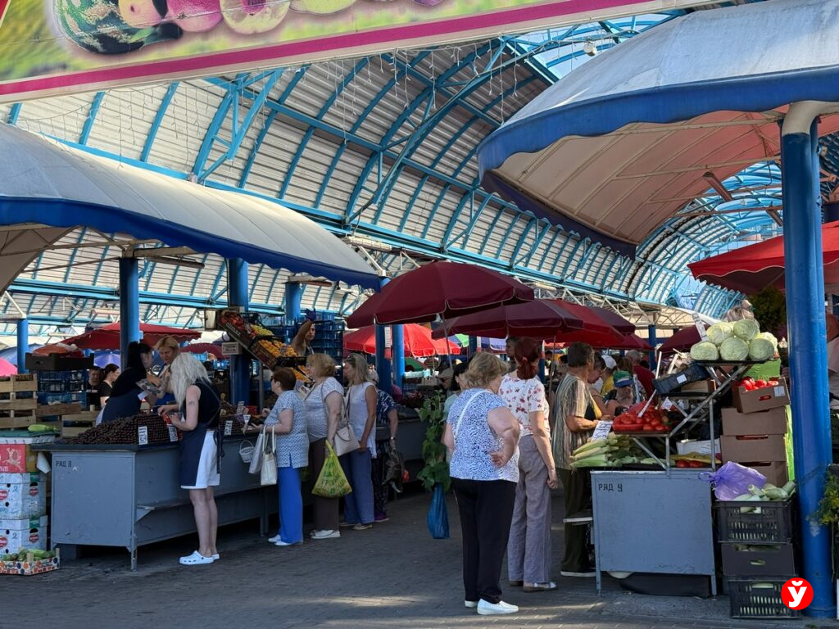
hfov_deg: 39.7
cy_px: 314
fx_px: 1163
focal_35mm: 48
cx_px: 420
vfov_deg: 30.3
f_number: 1.78
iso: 64
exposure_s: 1/885
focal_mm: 6.76
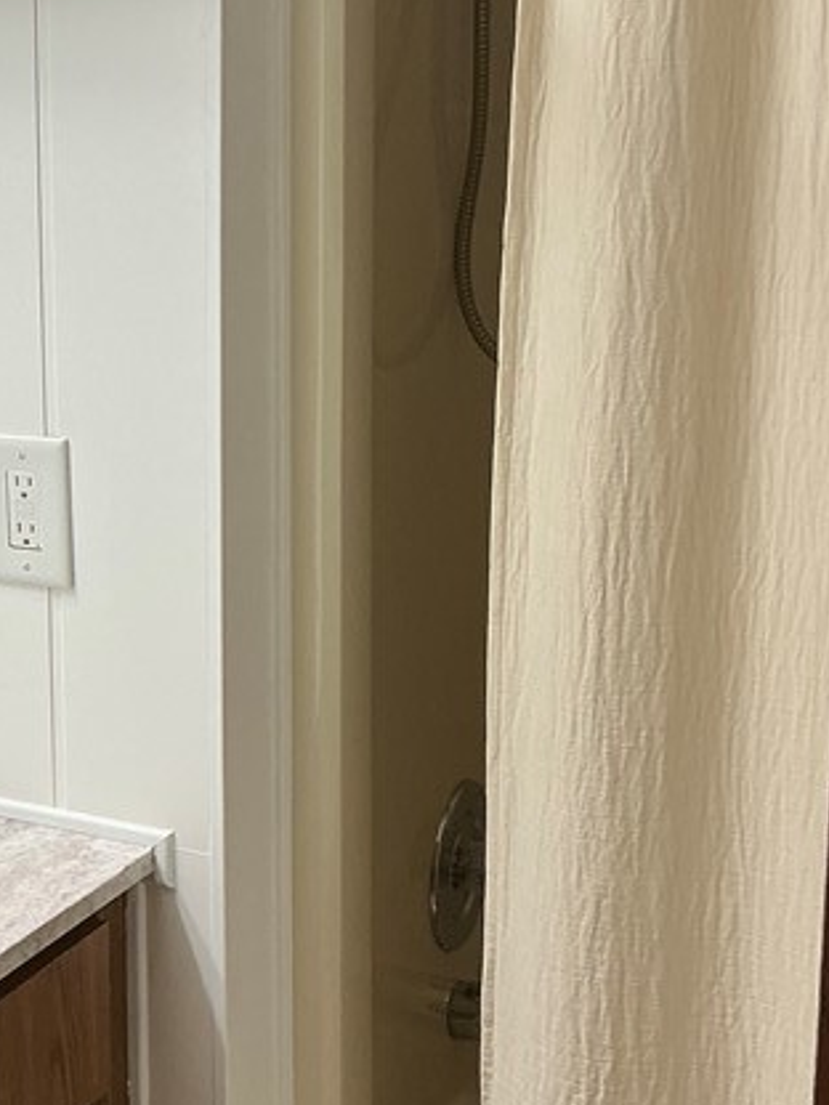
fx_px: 2203
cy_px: 526
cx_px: -13
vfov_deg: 28.2
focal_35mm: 69
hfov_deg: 20.6
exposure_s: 1/60
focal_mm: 3
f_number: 1.8
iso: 40
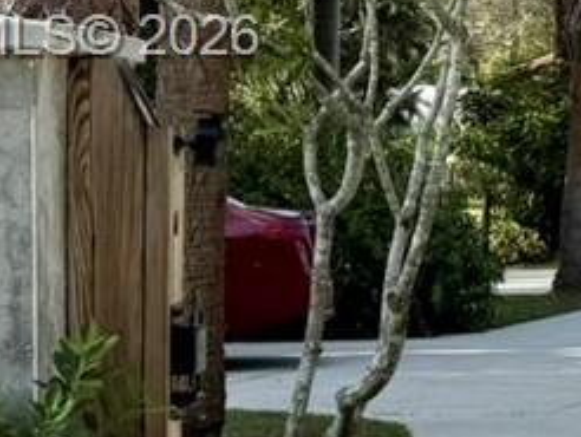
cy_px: 40
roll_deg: -0.4
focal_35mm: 156
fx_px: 2621
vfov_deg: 9.5
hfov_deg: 10.7
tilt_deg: +3.6
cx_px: 1415
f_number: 1.78
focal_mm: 6.76
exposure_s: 1/1653
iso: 80
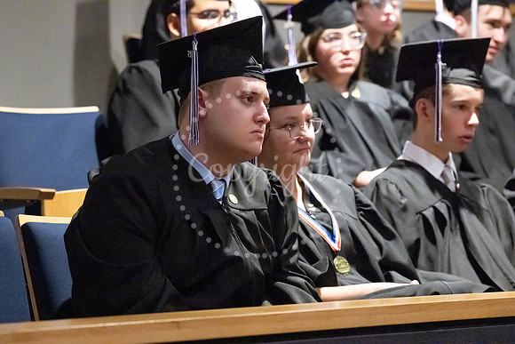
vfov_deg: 9.8
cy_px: 172
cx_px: 258
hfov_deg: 14.7
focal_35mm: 140
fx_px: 2003
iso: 20000
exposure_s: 1/250
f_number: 5.6
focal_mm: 140
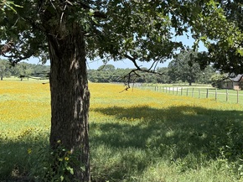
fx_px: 372
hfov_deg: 33.4
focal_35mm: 53
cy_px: 81
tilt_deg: -0.9
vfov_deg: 27.5
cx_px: 239
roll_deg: -3.8
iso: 100
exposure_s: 1/1949
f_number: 1.78
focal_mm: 6.76
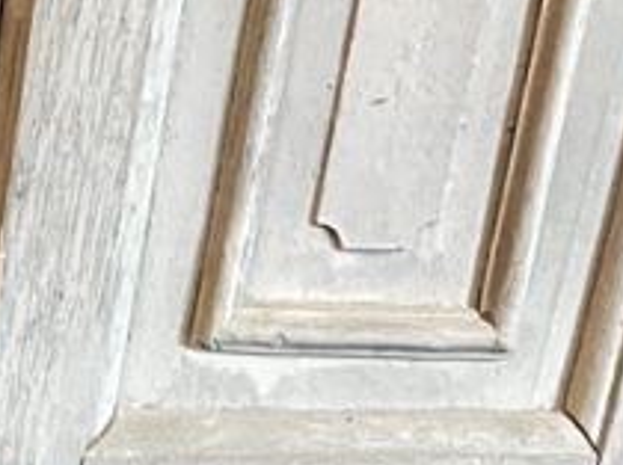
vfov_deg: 8.7
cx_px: -785
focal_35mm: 150
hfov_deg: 11.3
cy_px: 1222
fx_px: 2697
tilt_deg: -32.6
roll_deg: -0.3
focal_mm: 4.2
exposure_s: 1/25
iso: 500
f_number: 1.6
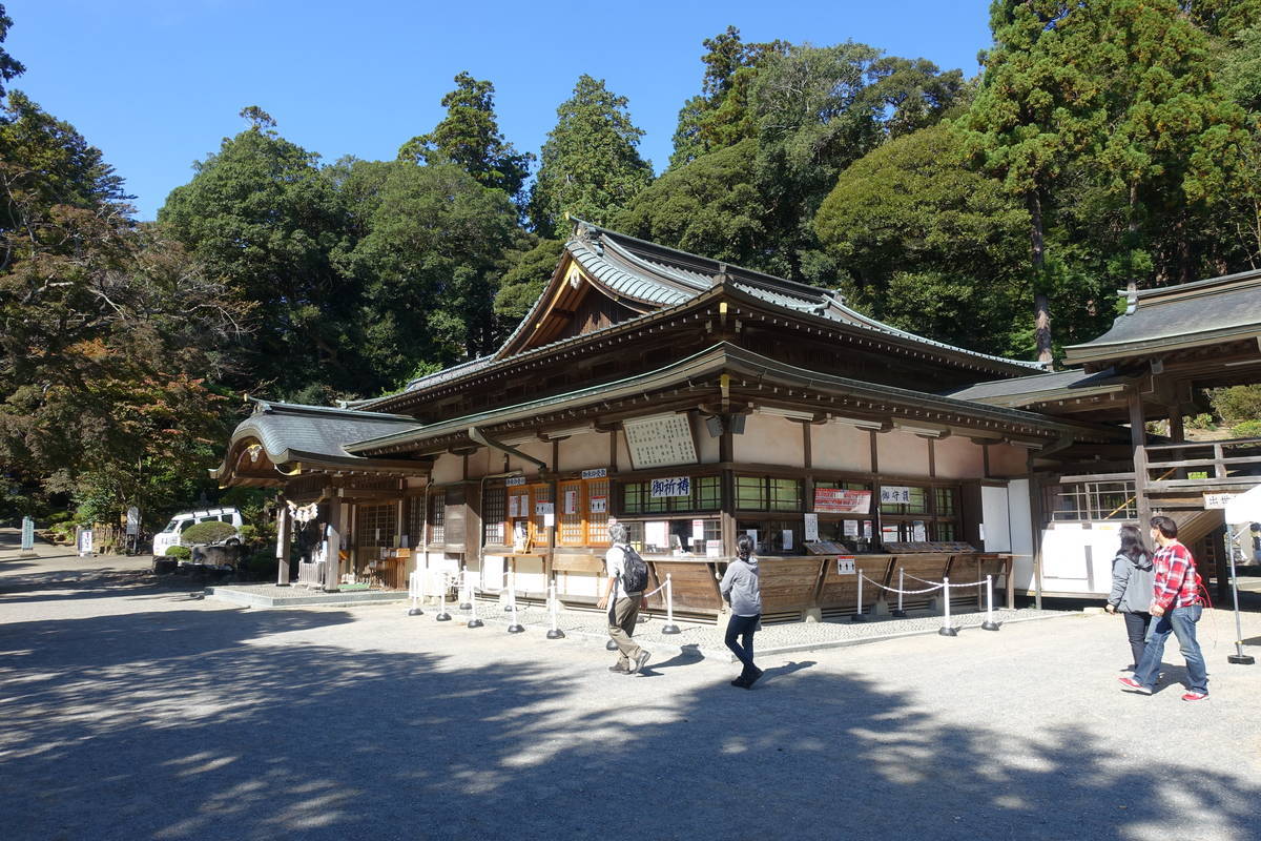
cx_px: 630
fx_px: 841
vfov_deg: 53.1
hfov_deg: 73.7
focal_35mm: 24
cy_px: 420
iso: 125
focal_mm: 8.8
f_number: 5.6
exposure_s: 1/250
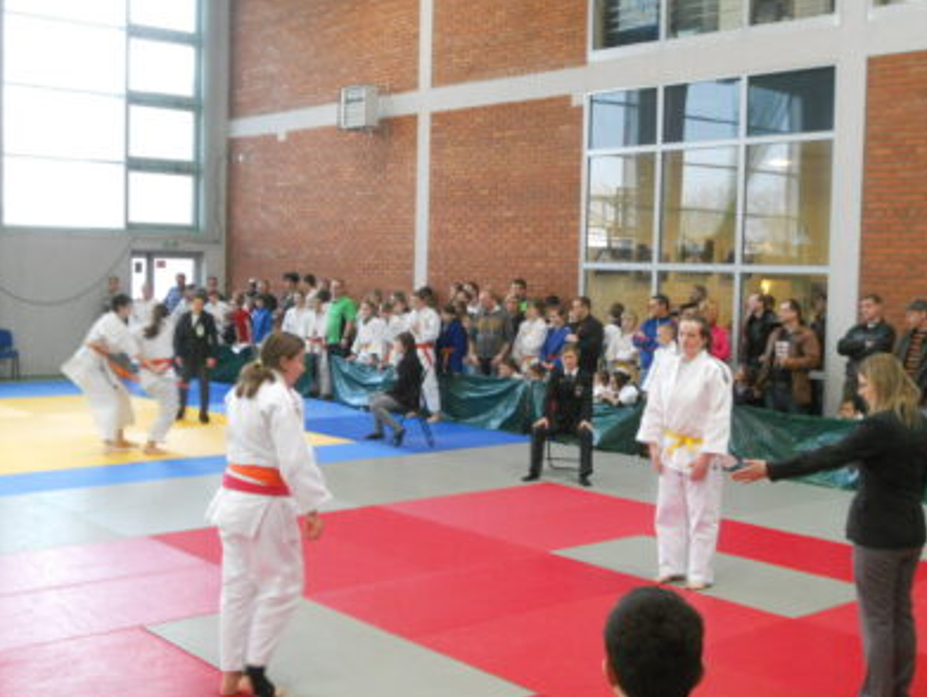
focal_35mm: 47
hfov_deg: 40.4
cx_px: 469
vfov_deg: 30.9
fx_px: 1260
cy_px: 348
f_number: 4.3
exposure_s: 1/30
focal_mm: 8.2
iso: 320
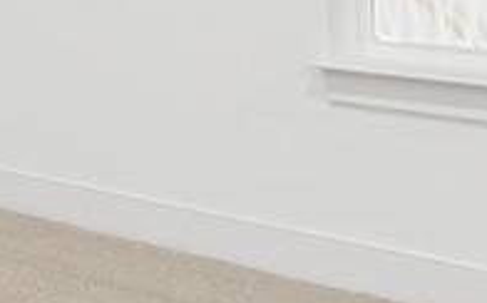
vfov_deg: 12.0
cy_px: -127
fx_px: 1392
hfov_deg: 16.1
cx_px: -440
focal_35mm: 105
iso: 64
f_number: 8
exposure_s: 1/2
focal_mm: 14
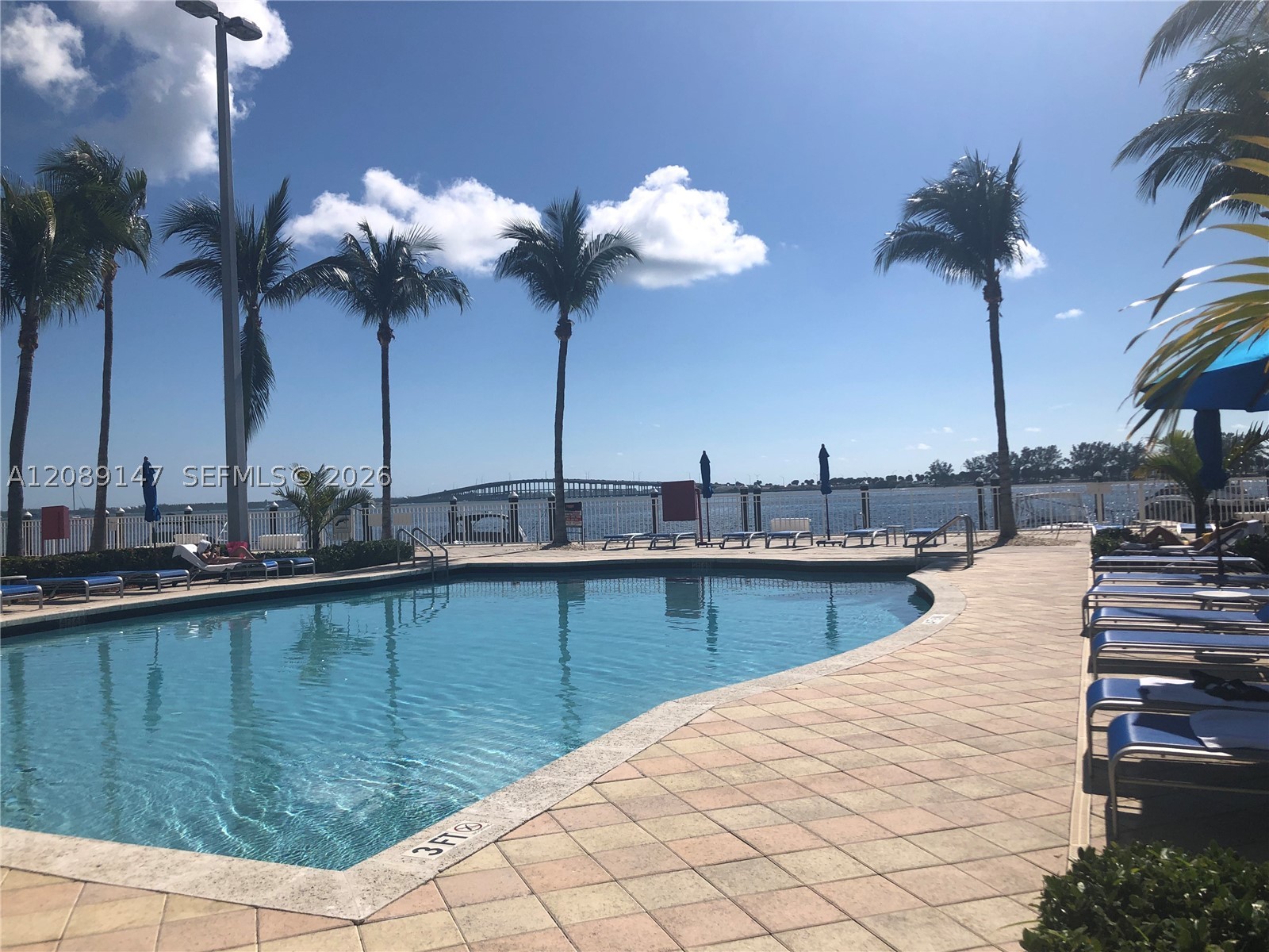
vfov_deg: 49.7
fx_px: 1026
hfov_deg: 63.4
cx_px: 634
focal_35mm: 28
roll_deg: +1.3
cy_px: 476
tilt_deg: -1.2
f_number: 1.8
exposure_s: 1/6024
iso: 25
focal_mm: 3.99
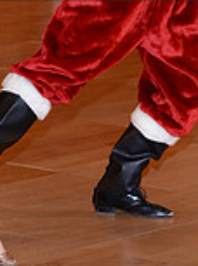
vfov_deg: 7.7
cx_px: 89
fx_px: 1961
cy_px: -56
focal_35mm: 256
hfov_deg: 5.8
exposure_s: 1/200
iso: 1600
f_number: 5
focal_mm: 70
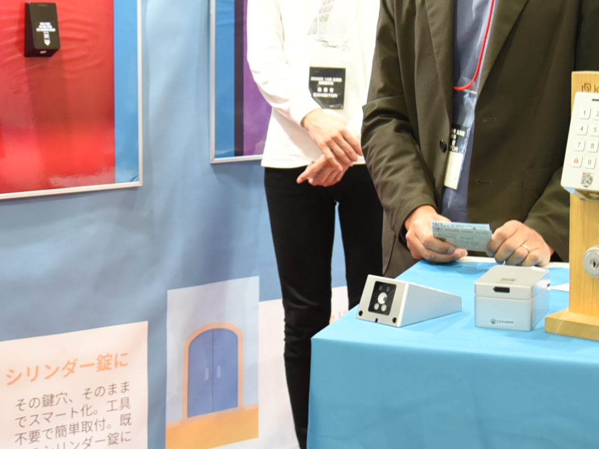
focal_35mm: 75
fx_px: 1298
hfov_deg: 26.0
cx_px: 279
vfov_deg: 19.3
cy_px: 39
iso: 1250
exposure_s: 1/50
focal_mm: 27
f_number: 4.5
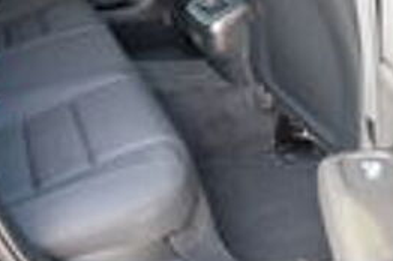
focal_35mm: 55
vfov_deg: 24.0
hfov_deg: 35.5
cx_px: 102
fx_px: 600
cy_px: 34
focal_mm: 20
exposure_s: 1/60
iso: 1250
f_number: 3.5
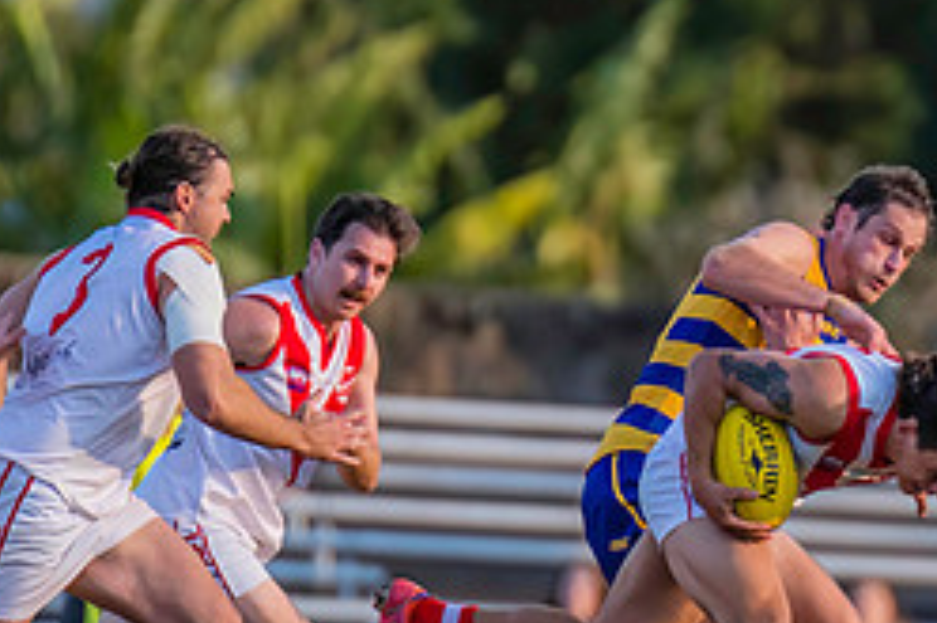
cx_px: 793
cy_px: 425
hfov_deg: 1.4
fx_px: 38572
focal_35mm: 1483
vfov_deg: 0.9
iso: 800
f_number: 4
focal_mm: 420
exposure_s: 1/1600
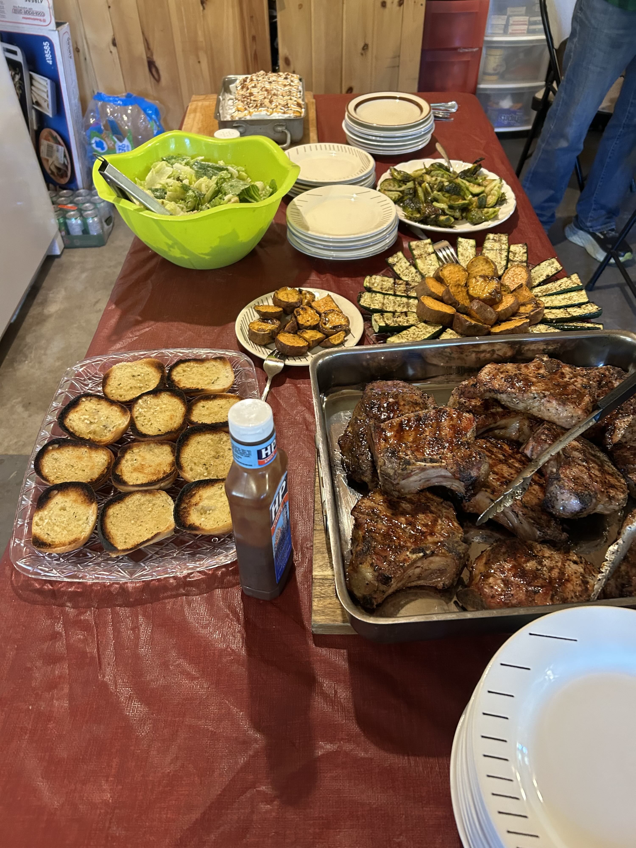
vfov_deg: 67.3
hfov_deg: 53.1
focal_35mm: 26
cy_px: 424
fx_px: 637
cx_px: 318
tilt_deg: -45.8
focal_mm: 5.7
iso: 400
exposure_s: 1/40
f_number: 1.5
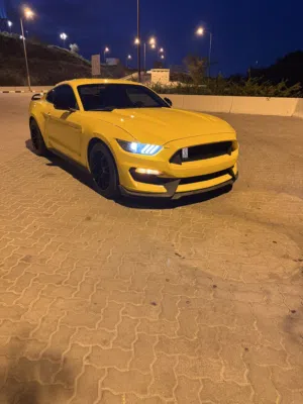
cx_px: 152
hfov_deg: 56.8
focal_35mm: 24
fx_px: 280
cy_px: 202
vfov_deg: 71.6
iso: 640
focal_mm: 6.76
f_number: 1.78
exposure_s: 1/50
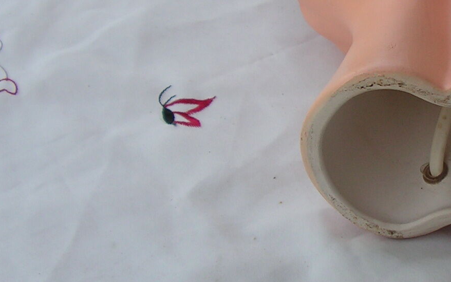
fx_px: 1094
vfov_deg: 14.7
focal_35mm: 89
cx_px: 425
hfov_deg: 22.6
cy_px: 127
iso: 64
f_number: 3.2
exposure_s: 1/400
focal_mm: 6
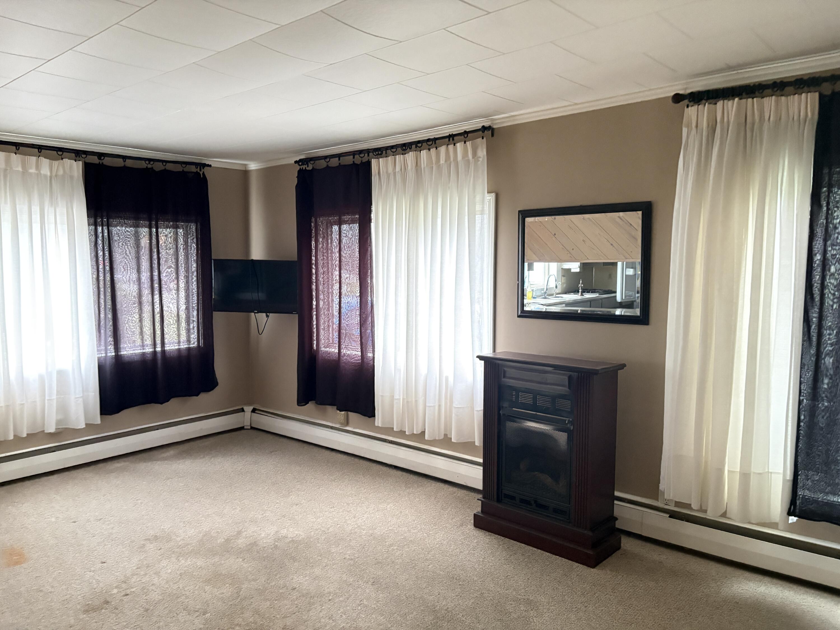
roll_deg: +0.1
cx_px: 420
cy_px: 315
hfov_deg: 67.3
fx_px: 631
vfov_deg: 53.1
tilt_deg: -5.5
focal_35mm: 26
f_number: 1.6
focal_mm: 5.96
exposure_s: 1/30
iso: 800
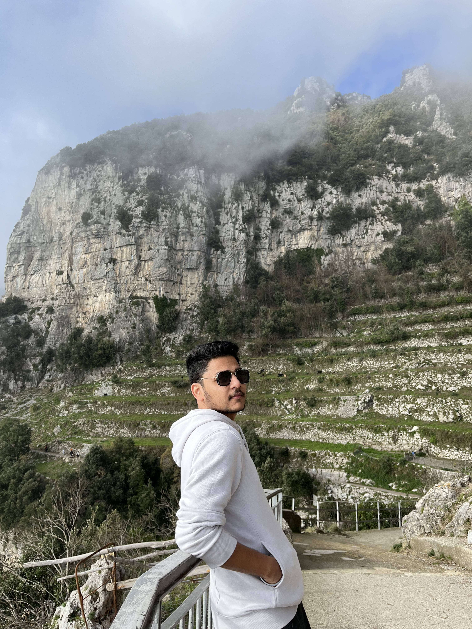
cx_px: 236
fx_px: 473
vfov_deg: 67.3
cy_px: 314
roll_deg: -1.8
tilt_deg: +8.7
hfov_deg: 53.1
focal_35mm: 26
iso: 50
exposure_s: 1/1355
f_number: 1.6
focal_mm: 5.1
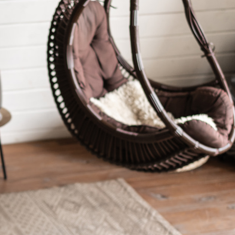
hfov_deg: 11.3
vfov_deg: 11.4
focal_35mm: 152
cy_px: 207
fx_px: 1167
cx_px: -20
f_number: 2
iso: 400
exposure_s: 1/125
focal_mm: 55
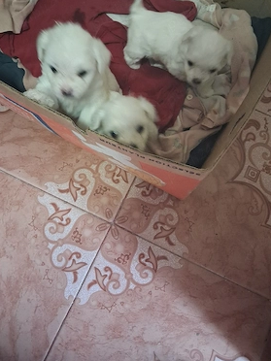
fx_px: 303
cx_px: 142
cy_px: 169
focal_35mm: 29
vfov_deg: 61.6
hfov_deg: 48.2
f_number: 1.8
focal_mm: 4
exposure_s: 1/24
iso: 500
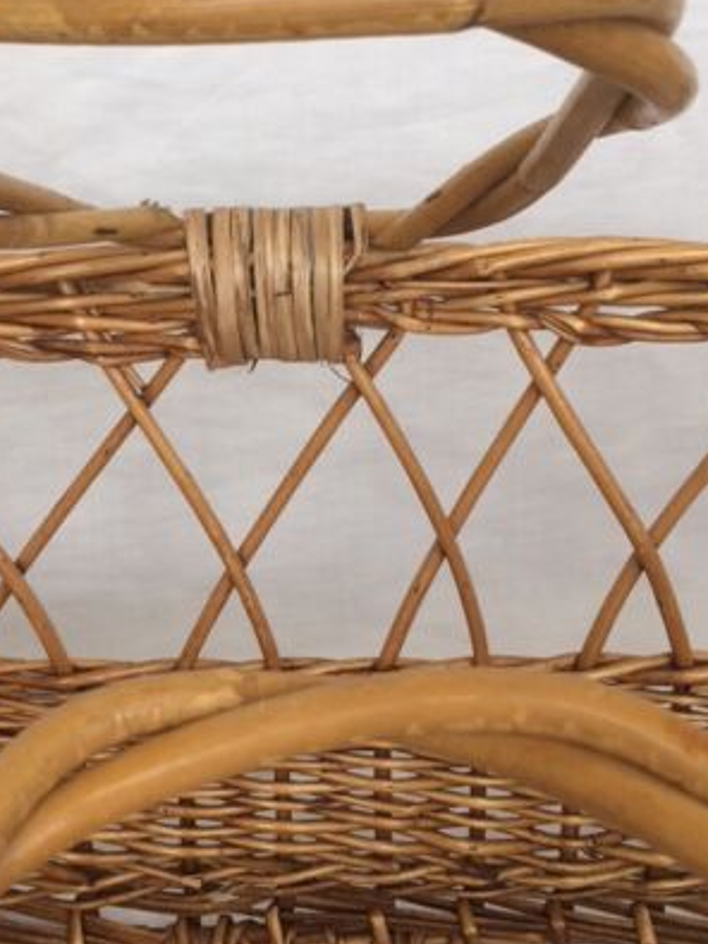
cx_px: 239
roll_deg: +1.9
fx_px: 1282
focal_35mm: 47
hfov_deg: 30.6
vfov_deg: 39.9
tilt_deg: -33.1
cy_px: 313
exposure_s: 1/50
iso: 32
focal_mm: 4.15
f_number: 2.2
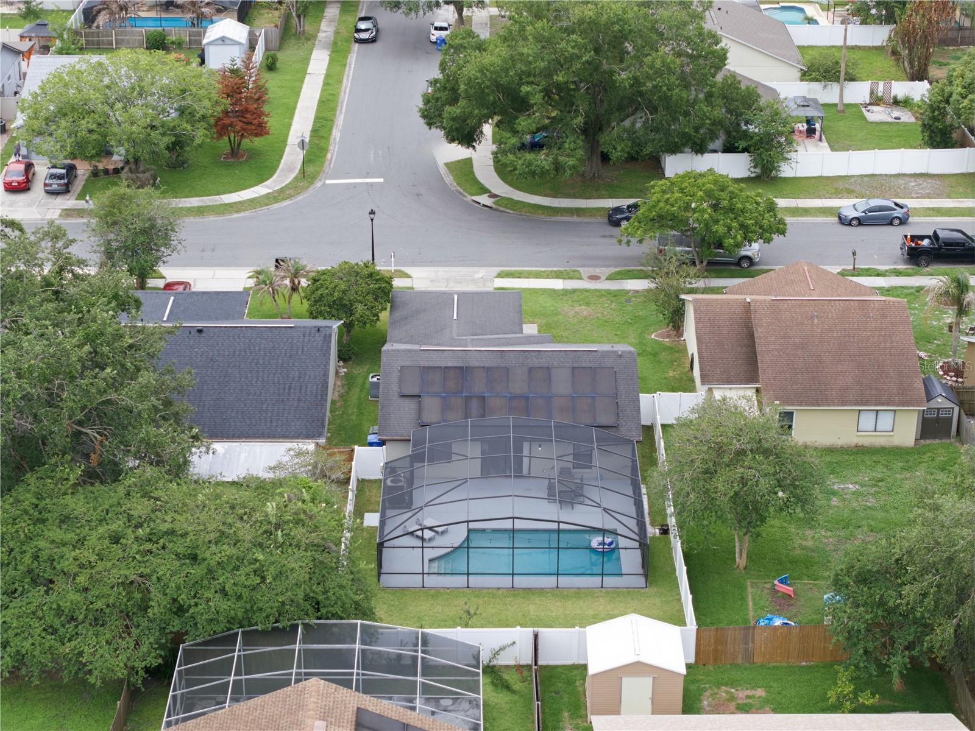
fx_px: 1972
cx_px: 488
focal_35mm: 70
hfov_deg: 27.8
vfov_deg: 21.0
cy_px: 366
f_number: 2.8
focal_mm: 19.4
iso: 100
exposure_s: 1/30
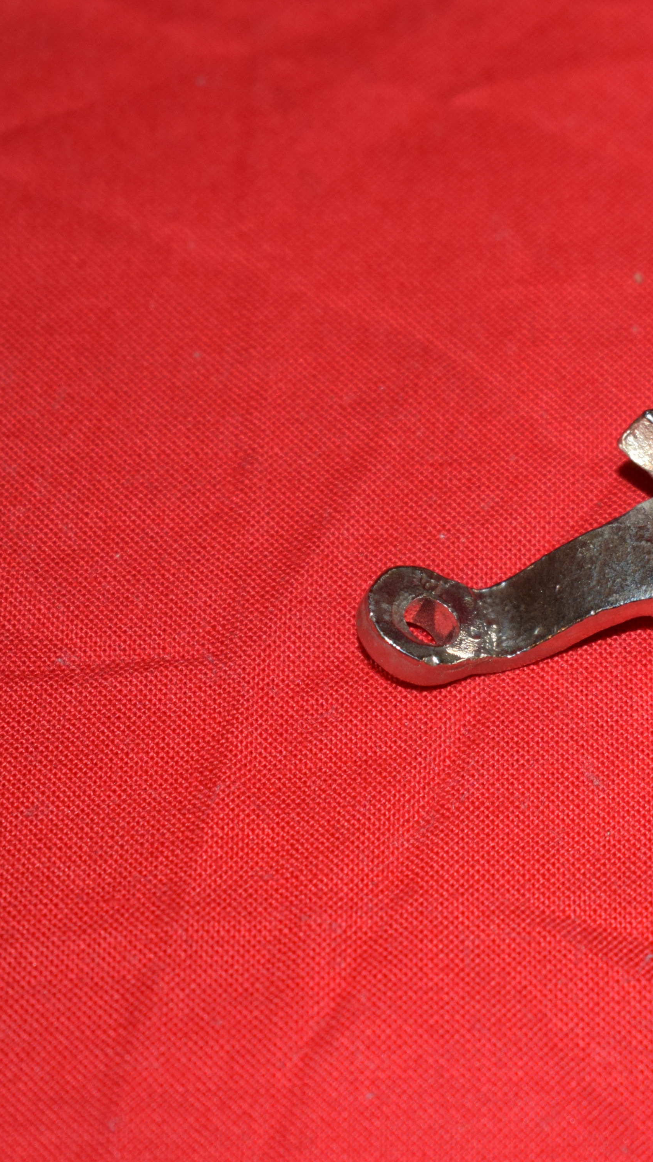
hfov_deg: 9.3
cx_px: 647
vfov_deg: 16.5
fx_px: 3996
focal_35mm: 130
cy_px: 581
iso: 640
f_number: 5.6
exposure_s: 1/160
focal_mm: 55
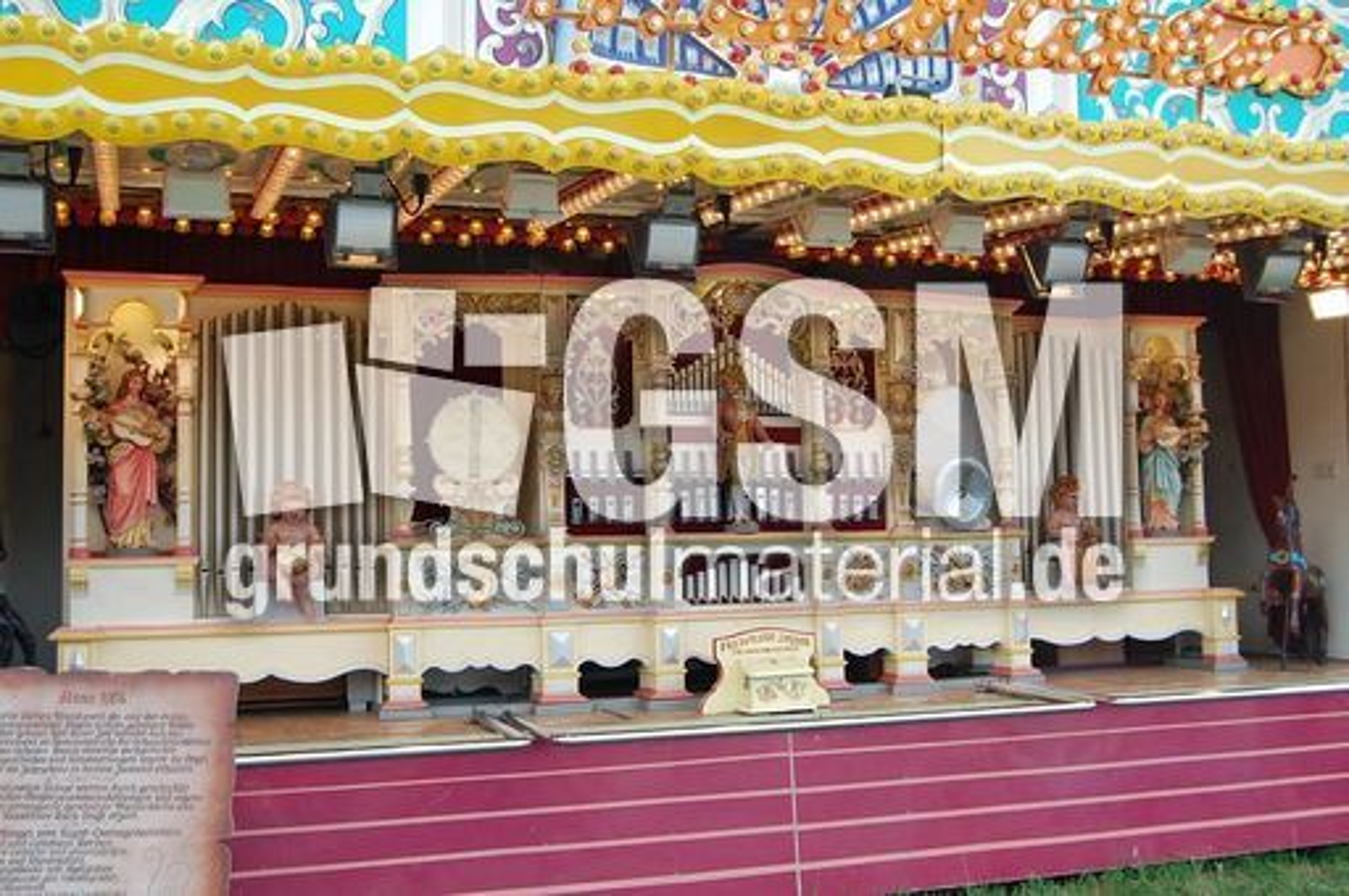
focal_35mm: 39
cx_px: 674
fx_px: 1460
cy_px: 448
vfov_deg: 34.1
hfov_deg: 49.6
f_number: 5.6
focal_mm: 26
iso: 200
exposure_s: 1/125
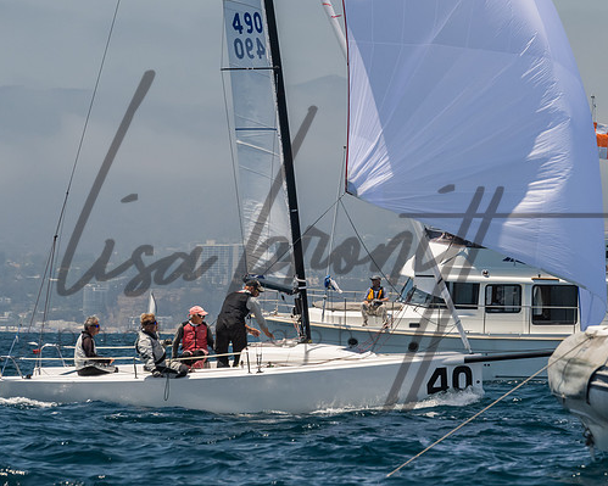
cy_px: 94
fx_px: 5451
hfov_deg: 6.4
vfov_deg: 5.1
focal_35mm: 303
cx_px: 383
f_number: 9
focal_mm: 150
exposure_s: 1/640
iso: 640
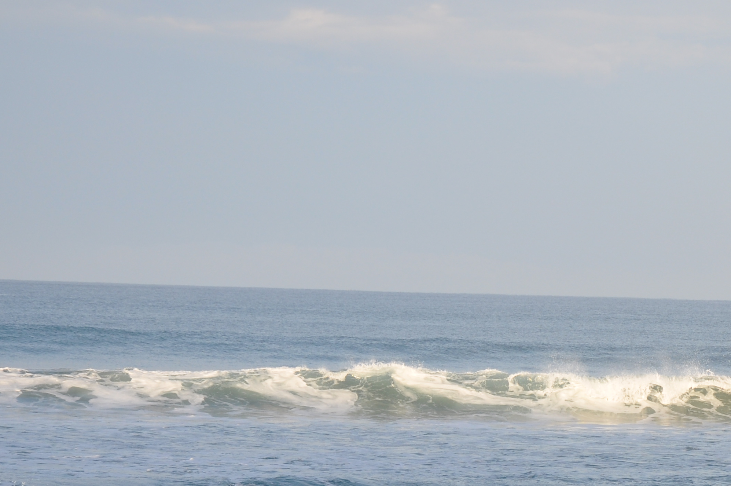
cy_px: 501
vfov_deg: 5.3
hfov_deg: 8.0
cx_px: 664
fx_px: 5233
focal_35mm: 258
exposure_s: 1/320
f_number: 9
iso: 200
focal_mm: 80
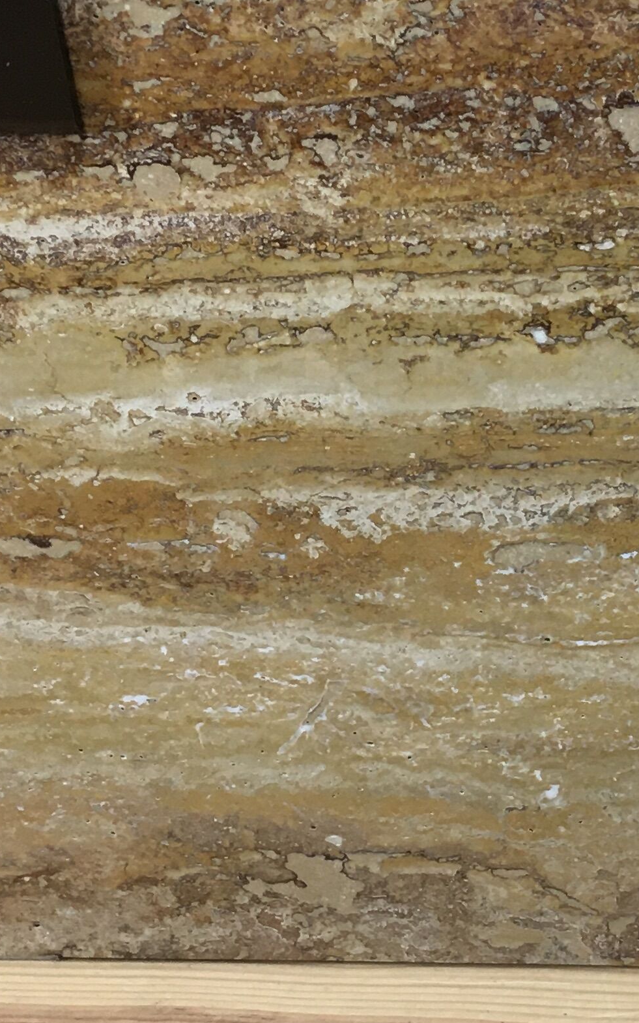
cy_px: 423
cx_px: 711
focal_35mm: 79
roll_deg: +2.1
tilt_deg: -35.4
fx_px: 2201
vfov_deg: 26.1
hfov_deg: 16.0
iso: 50
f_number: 2.2
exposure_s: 1/33
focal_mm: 4.15
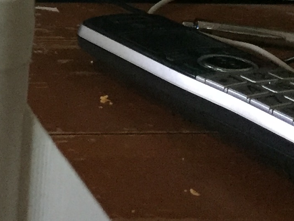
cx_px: -104
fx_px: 1130
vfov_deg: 10.8
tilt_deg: -10.7
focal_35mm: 133
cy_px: -106
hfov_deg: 14.2
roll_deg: -3.5
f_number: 2.2
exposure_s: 1/30
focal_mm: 4.15
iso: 250
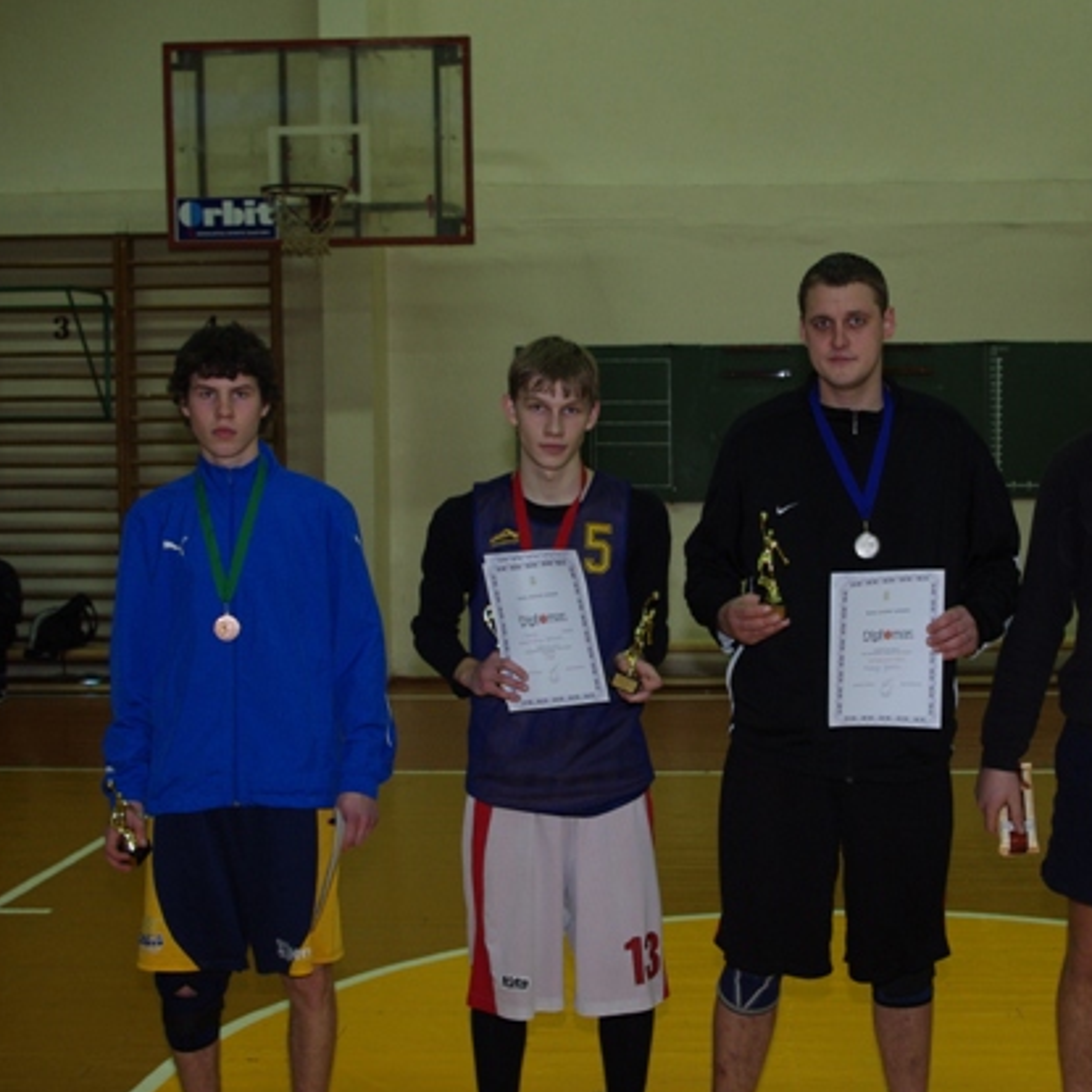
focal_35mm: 51
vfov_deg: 33.4
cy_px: 557
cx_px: 716
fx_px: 1820
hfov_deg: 33.1
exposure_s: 1/60
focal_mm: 26.25
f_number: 5
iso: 800
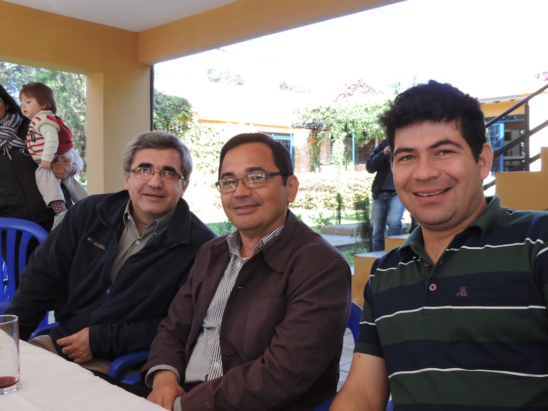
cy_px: 206
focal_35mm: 35
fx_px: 554
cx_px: 274
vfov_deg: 40.7
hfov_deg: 52.6
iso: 80
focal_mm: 6.2
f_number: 3.3
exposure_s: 1/50
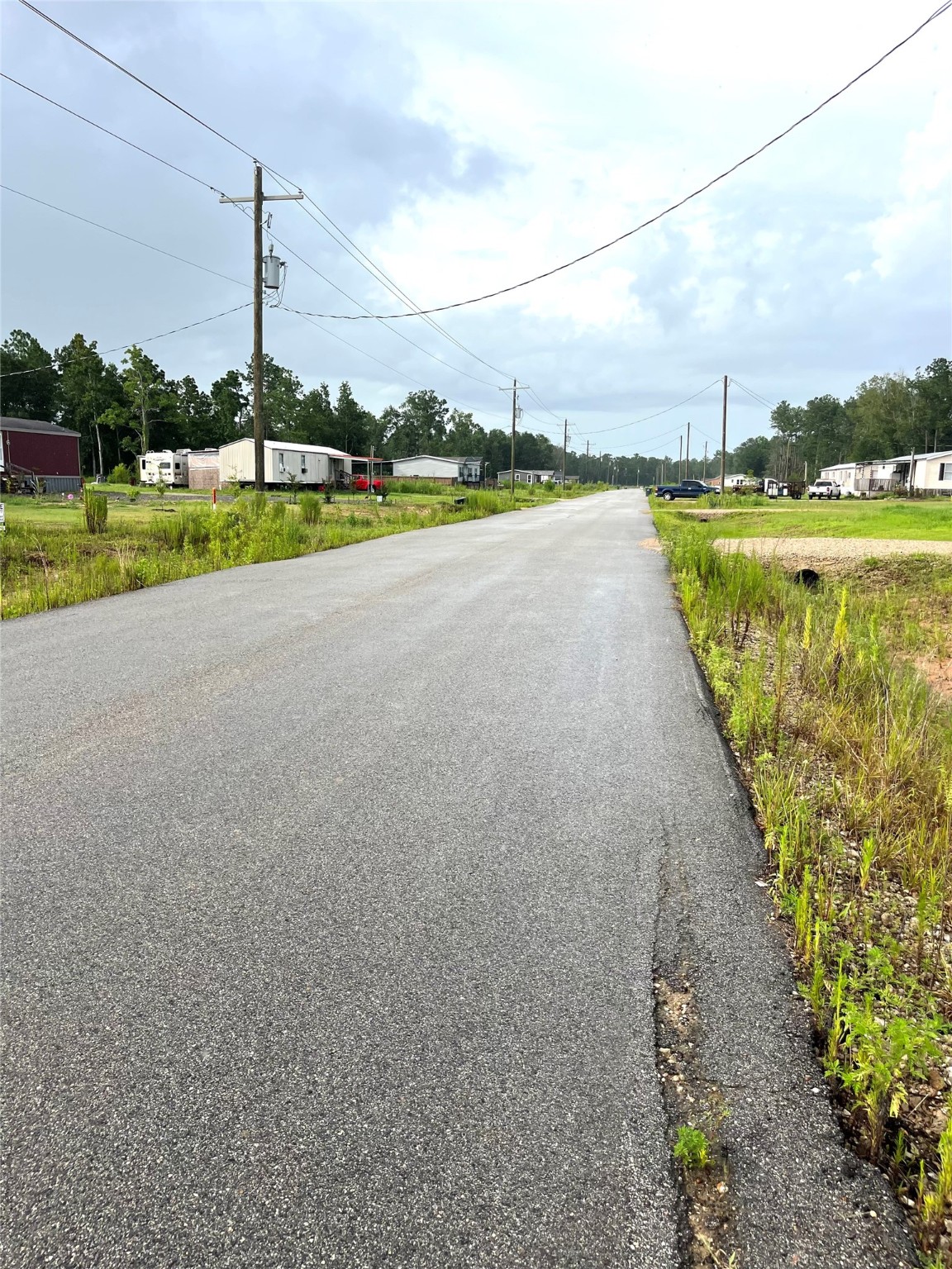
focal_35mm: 26
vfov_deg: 67.3
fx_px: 953
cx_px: 476
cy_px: 634
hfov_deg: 53.1
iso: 50
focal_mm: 5.1
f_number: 1.6
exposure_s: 1/2101
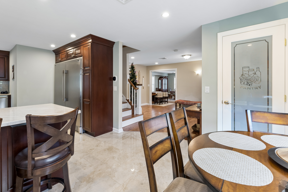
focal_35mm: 16
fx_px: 128
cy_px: 89
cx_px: 134
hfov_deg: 96.6
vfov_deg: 73.6
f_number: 13
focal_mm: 14
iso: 400
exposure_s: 1/6
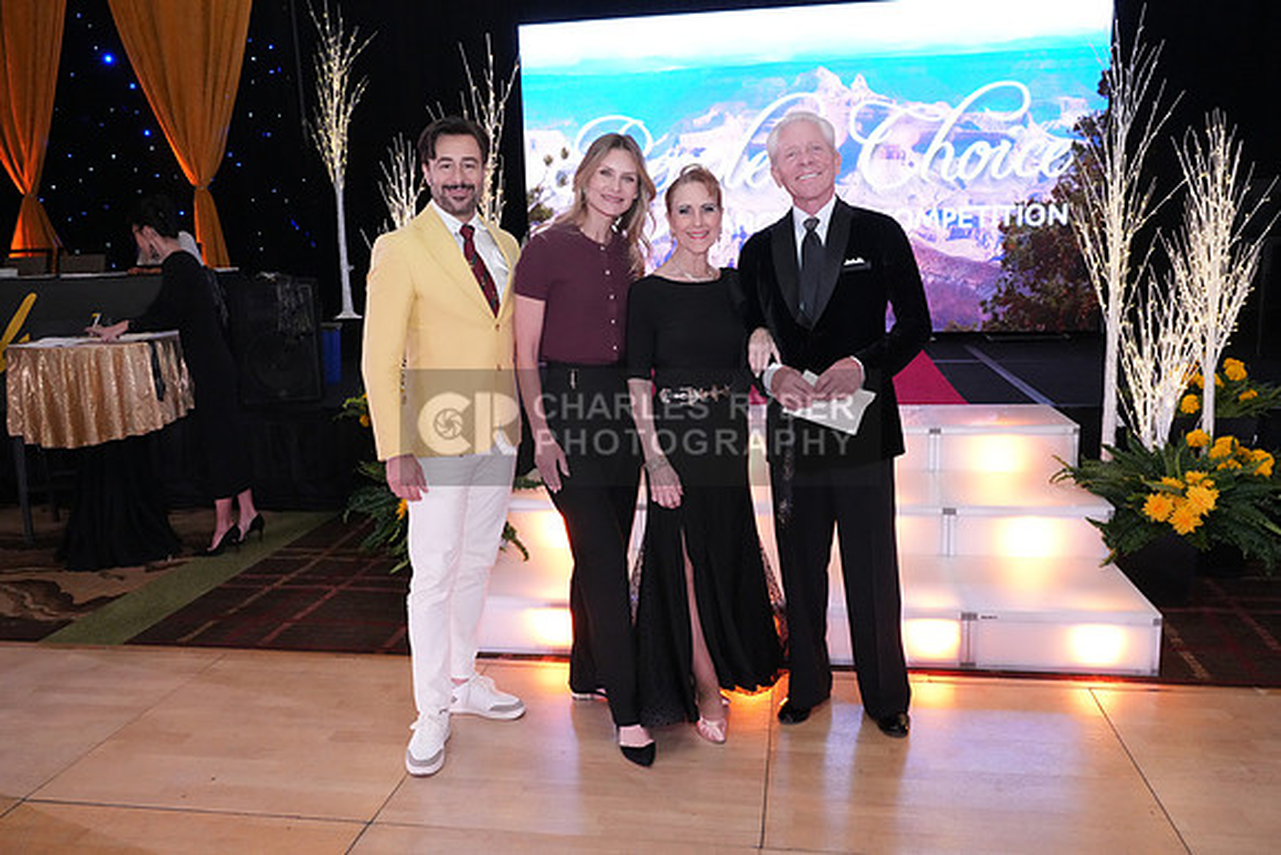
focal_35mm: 28
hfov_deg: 65.5
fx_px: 997
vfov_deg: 46.4
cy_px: 428
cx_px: 640
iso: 8000
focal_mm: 28
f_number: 9
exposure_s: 1/250
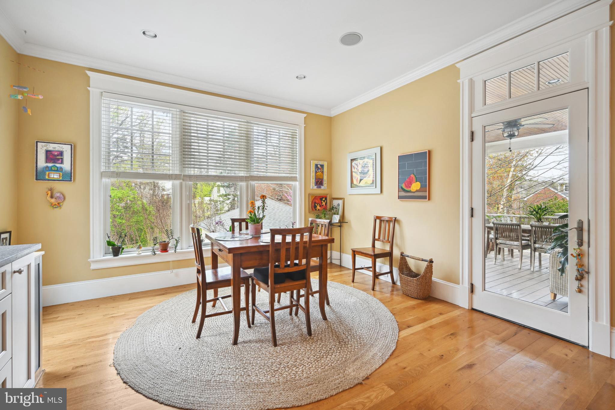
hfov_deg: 98.5
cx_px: 308
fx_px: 265
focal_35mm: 16
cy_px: 205
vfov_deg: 75.5
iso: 200
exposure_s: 1/15
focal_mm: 15.5
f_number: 9
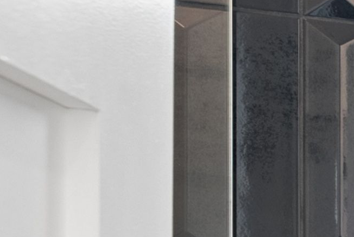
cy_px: 309
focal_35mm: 104
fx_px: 1024
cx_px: 1129
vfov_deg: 12.8
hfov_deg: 10.7
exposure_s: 1/20
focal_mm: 16
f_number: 8
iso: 640
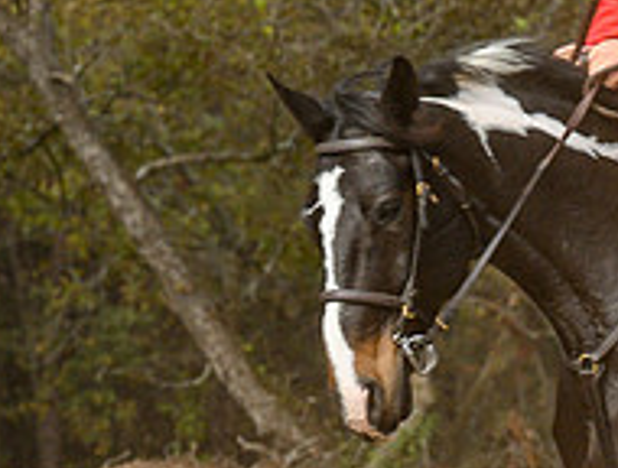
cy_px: 618
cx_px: 139
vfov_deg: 1.9
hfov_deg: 2.5
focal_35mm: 796
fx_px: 14265
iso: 400
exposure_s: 1/500
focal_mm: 115
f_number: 6.3
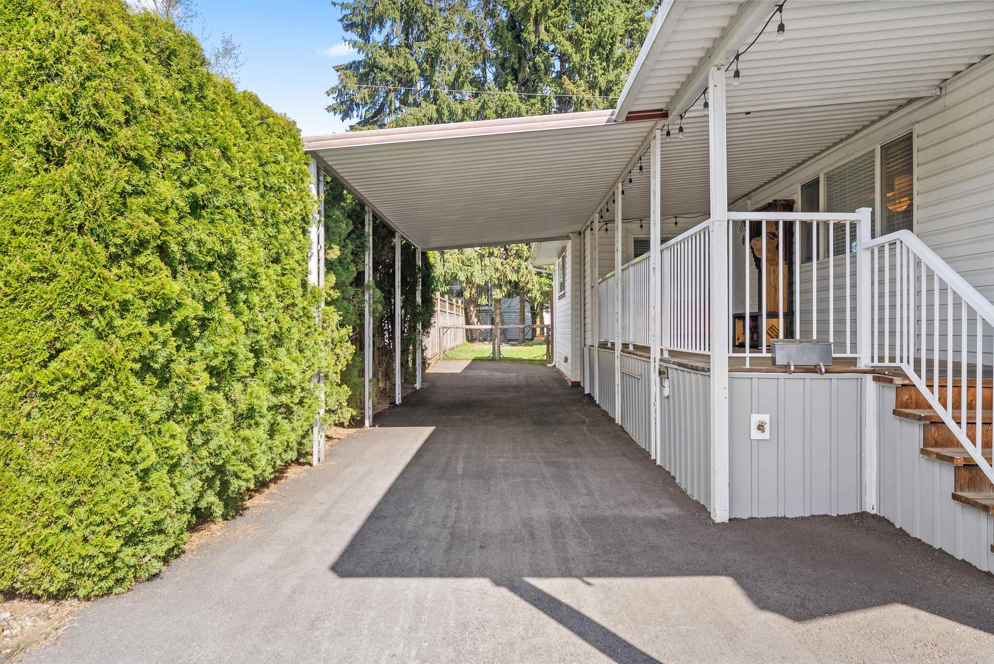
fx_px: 635
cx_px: 497
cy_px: 332
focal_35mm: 23
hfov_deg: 76.1
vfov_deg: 55.2
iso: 250
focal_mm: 23
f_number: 9
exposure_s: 1/125
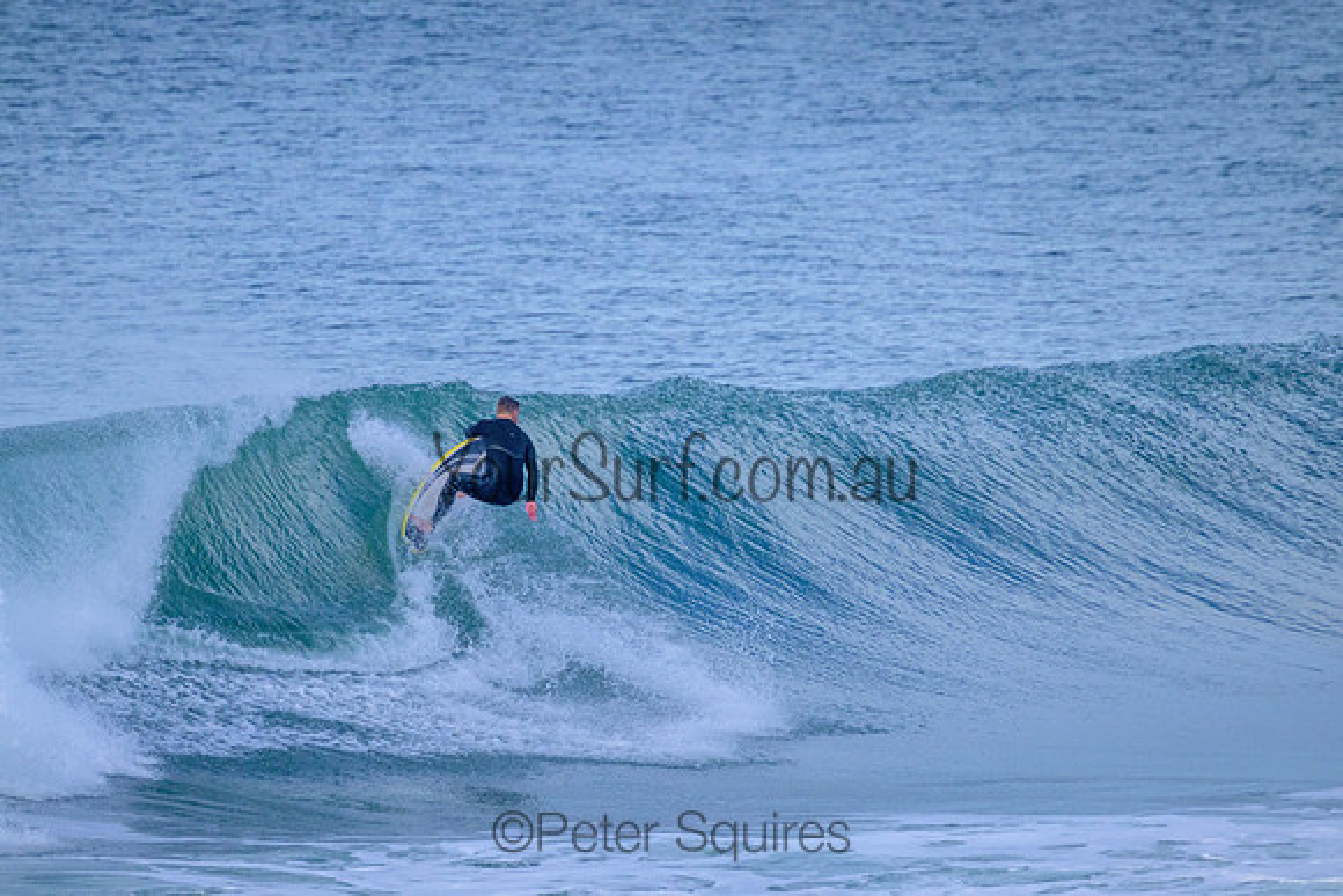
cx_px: 672
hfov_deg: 2.6
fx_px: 29850
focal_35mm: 800
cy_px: 448
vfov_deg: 1.7
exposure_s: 1/2000
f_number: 11
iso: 2800
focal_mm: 800
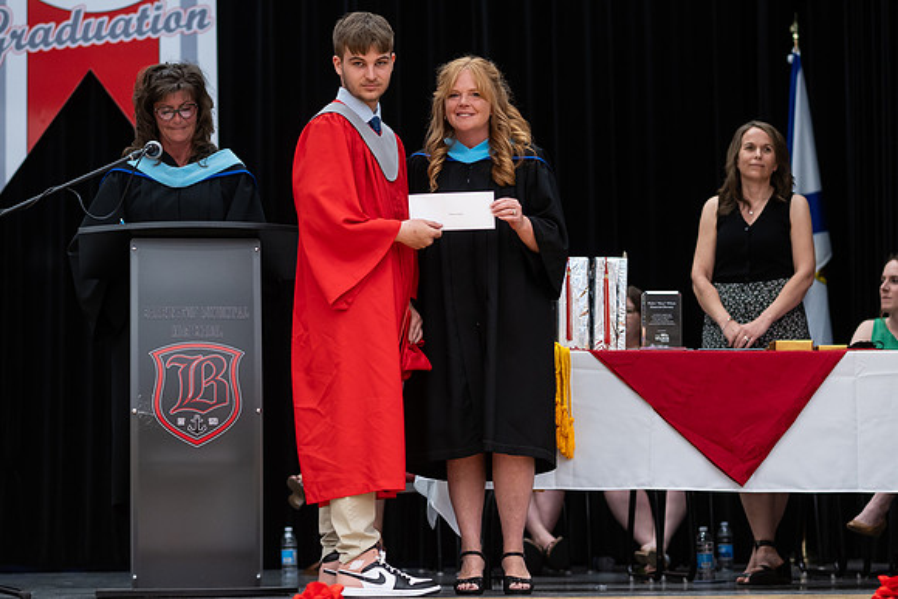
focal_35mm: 116
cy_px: 261
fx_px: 2898
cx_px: 449
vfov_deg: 11.8
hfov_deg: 17.6
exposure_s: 1/200
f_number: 2.8
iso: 1000
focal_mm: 85
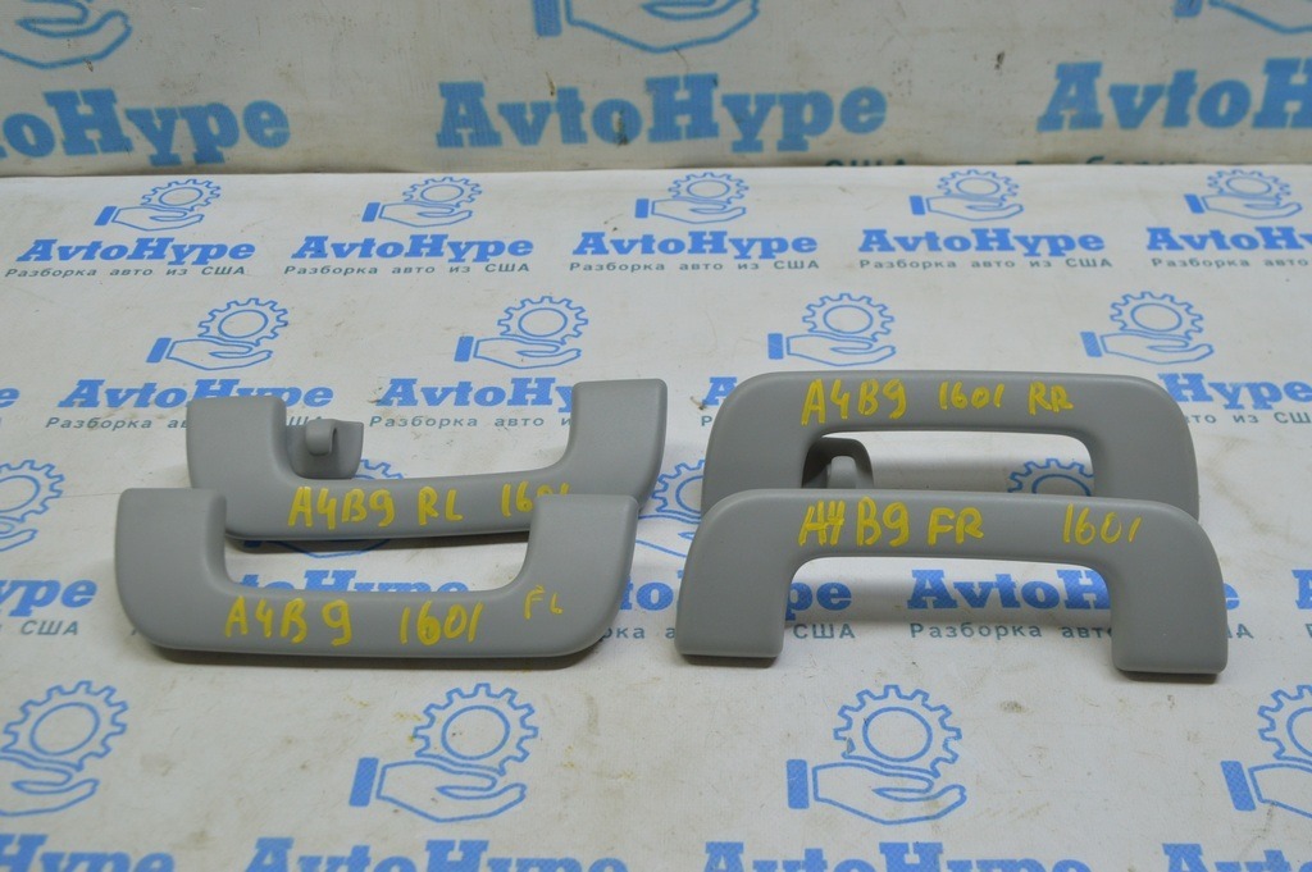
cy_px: 436
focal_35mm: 39
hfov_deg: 49.6
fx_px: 1420
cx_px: 656
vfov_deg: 34.2
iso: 400
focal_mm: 26
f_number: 5.6
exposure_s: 1/40
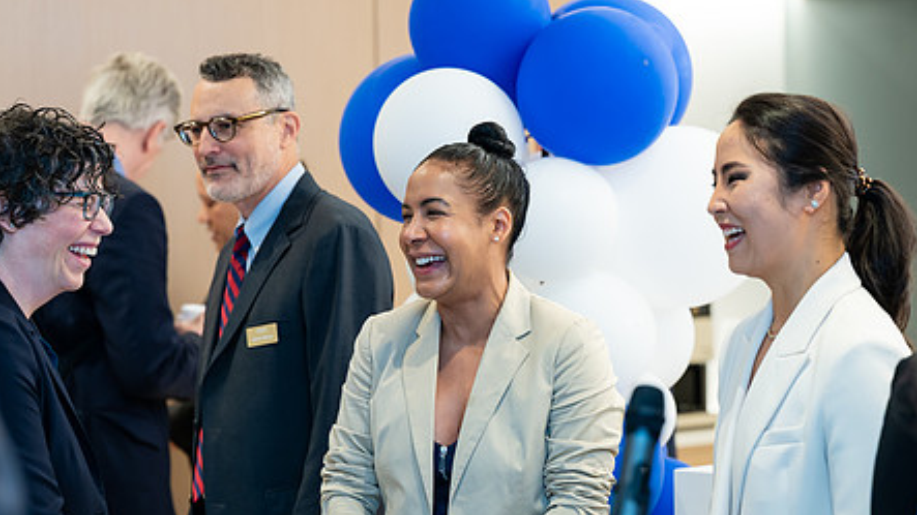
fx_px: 3379
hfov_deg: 15.5
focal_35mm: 139
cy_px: 263
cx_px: 410
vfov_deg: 8.7
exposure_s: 1/160
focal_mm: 97
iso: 400
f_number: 3.2
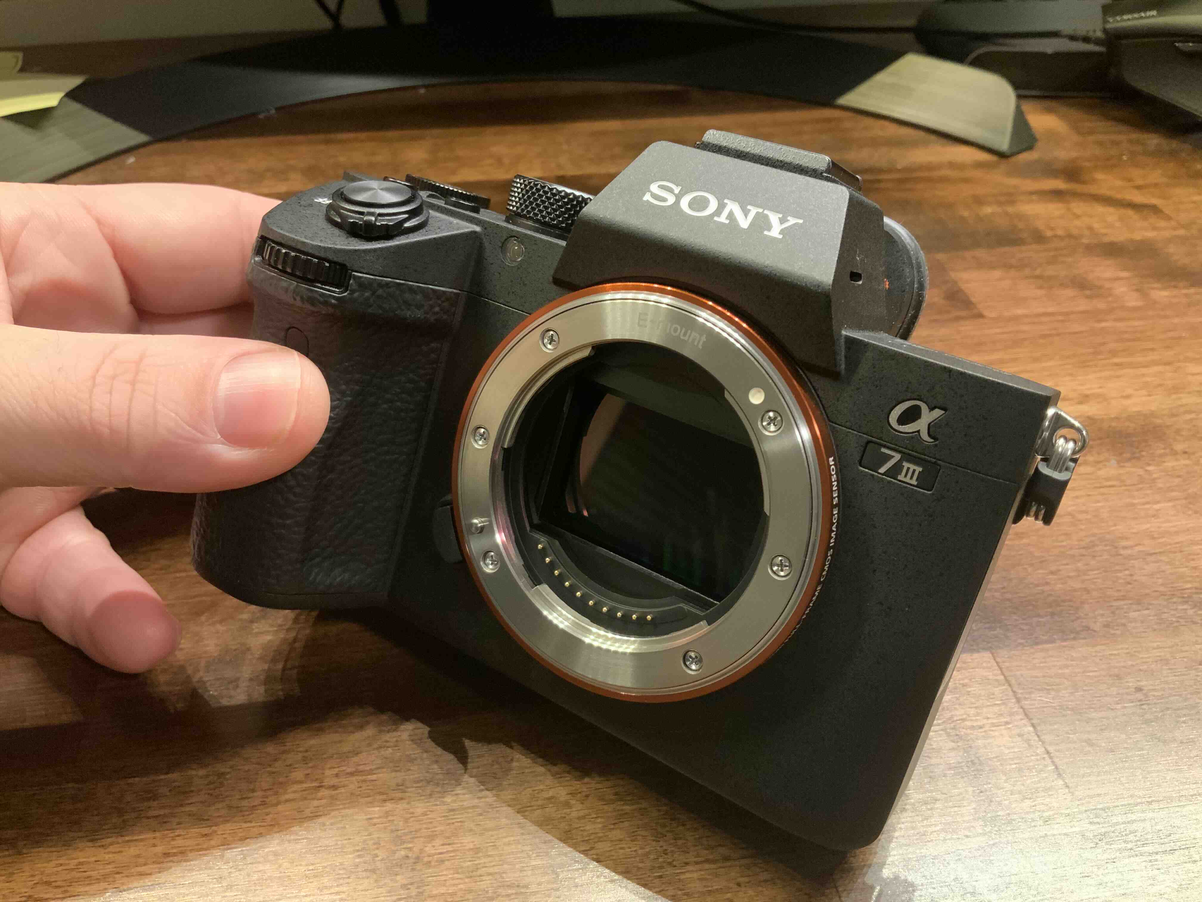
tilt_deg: -39.8
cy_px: 451
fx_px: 1007
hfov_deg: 61.7
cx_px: 601
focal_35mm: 29
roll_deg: -0.4
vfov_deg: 48.2
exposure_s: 1/30
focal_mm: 3
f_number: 1.8
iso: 250
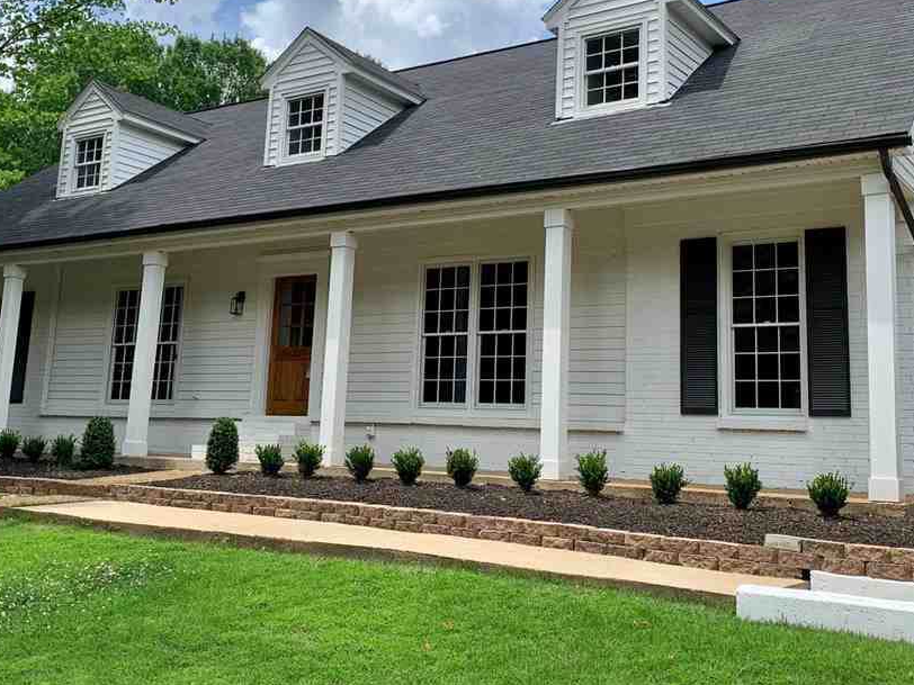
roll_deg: -3.2
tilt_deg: +12.1
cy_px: 255
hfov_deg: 45.7
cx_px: 418
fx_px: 1083
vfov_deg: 34.9
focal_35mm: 41
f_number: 1.8
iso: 25
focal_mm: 4.25
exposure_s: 1/1536
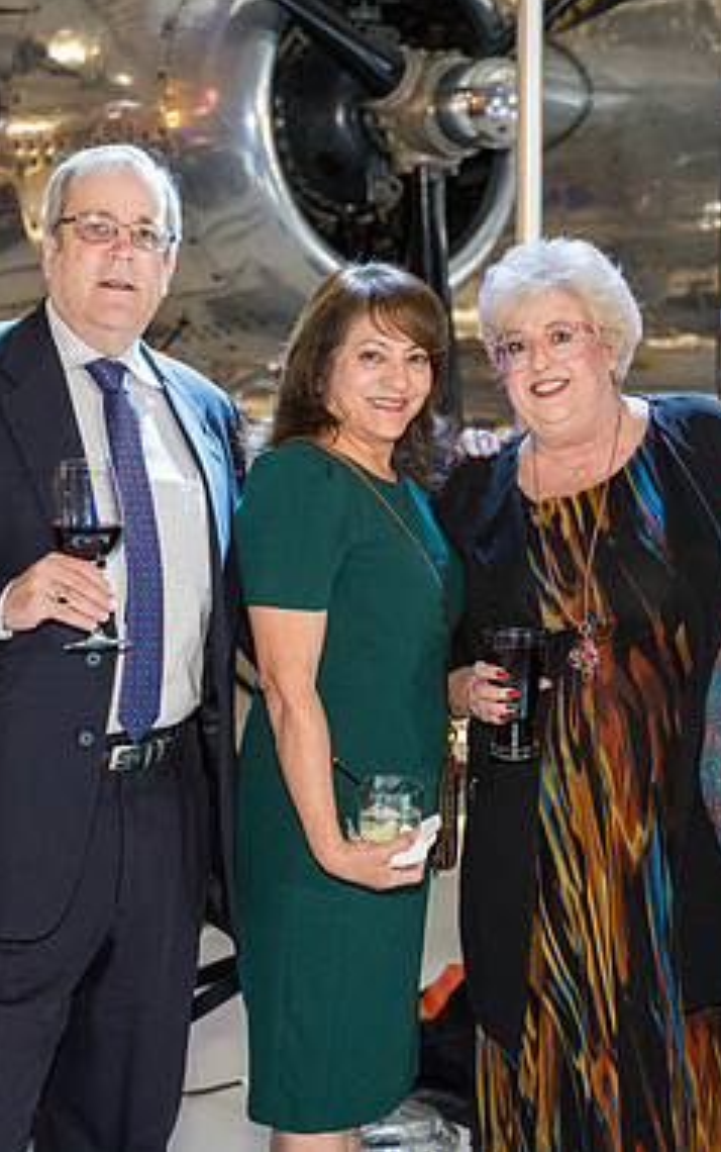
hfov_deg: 17.0
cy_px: 568
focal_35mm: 77
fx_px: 2417
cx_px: 382
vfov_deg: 26.8
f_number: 2.8
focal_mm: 49.5
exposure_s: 1/250
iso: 3200
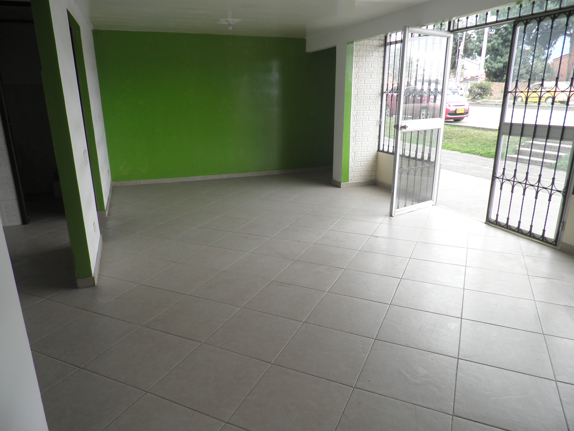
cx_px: 287
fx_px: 398
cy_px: 216
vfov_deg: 56.8
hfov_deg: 71.6
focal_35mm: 24
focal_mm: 4.3
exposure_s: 1/80
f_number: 3.3
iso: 64
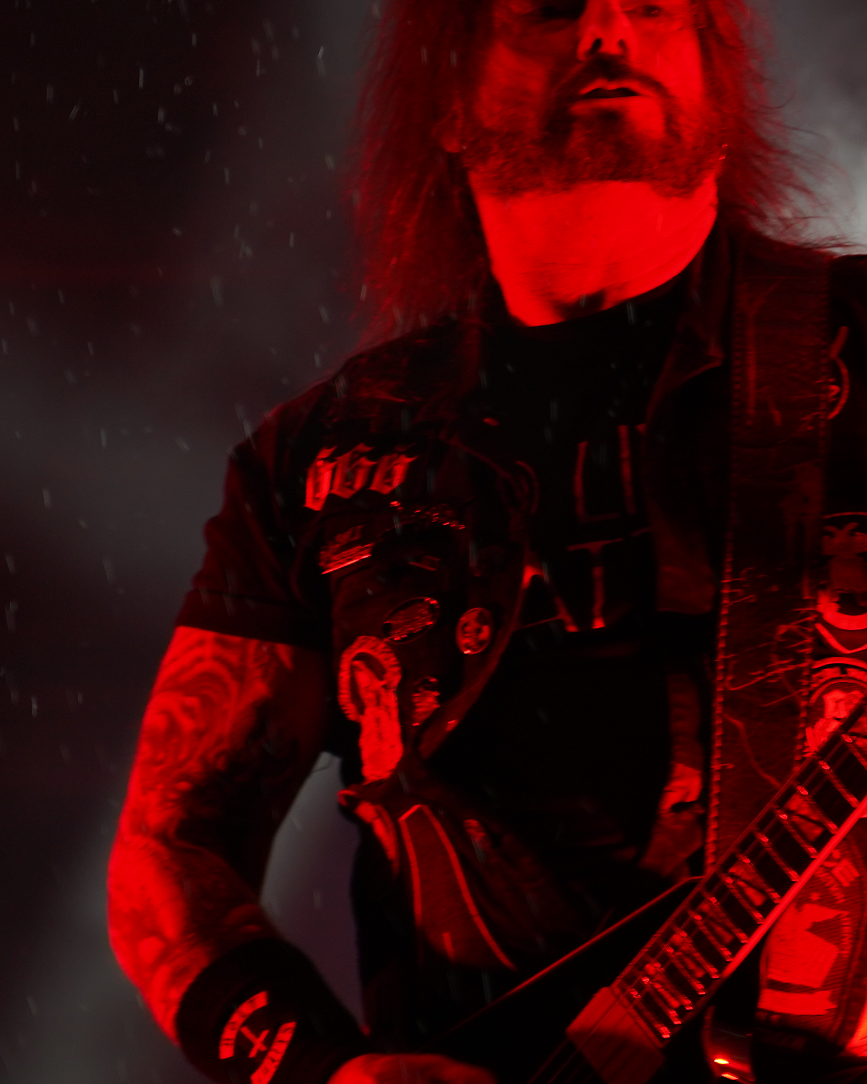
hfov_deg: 5.4
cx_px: 808
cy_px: 760
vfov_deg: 6.8
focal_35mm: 285
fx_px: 9141
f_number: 4
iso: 320
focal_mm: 105
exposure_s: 1/125
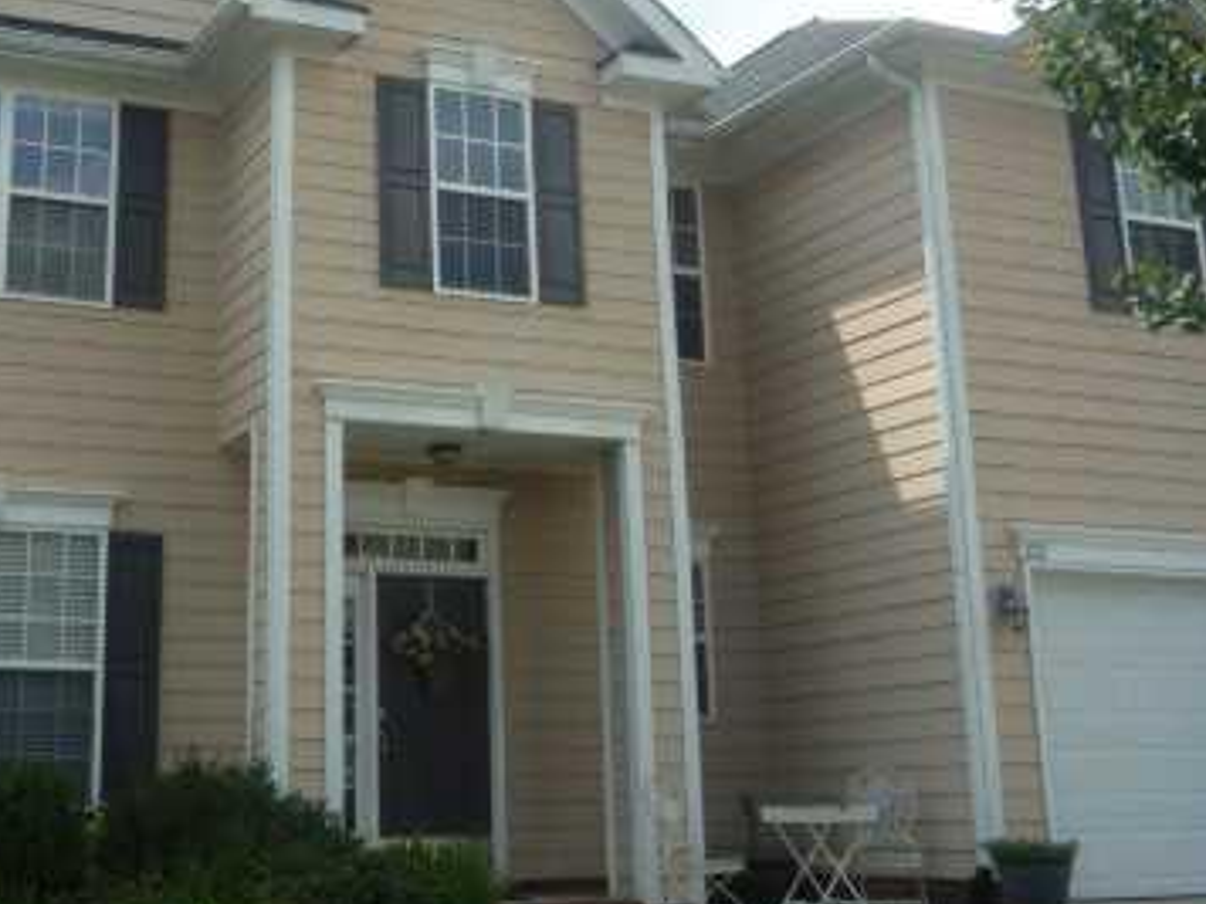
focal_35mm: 54
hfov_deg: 35.1
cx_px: 379
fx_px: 1881
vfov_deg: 26.7
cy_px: 247
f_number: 5
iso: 100
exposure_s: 1/400
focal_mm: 5.2
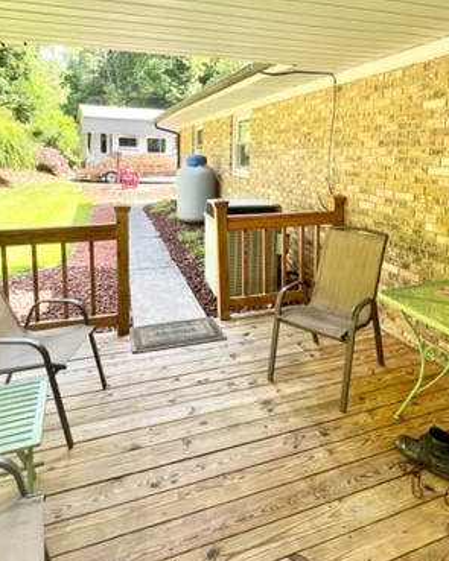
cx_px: 230
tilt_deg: -7.6
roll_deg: +0.6
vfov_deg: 73.6
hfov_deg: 63.1
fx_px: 366
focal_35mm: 22
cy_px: 207
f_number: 1.8
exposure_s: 1/99
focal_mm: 1.57
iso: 32
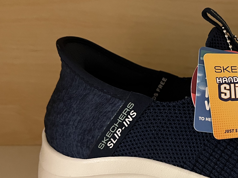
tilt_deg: -15.4
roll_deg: -0.2
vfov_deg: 25.7
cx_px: 243
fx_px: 392
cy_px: 91
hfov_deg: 31.1
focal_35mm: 57
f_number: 1.5
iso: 320
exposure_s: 1/50
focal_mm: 5.7
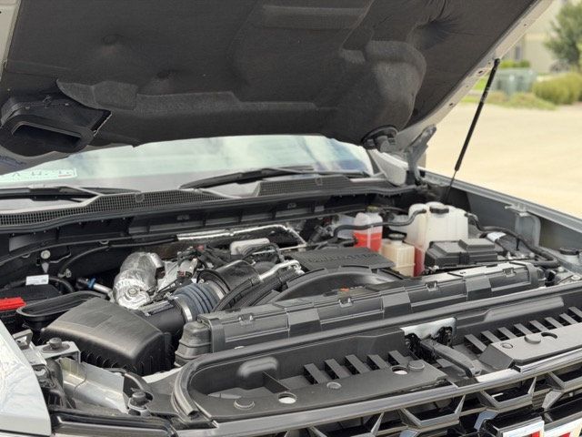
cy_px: 218
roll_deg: +0.0
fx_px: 807
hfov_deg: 39.7
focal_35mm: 48
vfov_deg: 30.3
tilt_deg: -10.7
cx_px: 291
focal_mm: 6.76
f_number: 1.78
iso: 80
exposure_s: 1/601
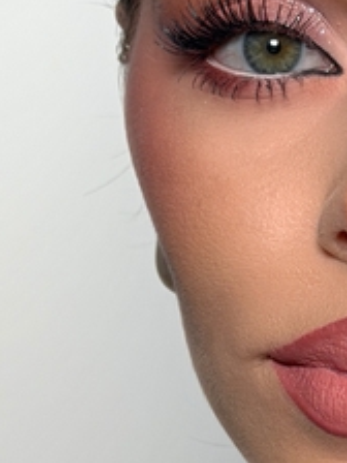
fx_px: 2673
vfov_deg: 9.9
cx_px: 469
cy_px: 402
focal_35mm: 200
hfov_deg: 7.3
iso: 64
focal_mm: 6.76
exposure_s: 1/245
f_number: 1.78
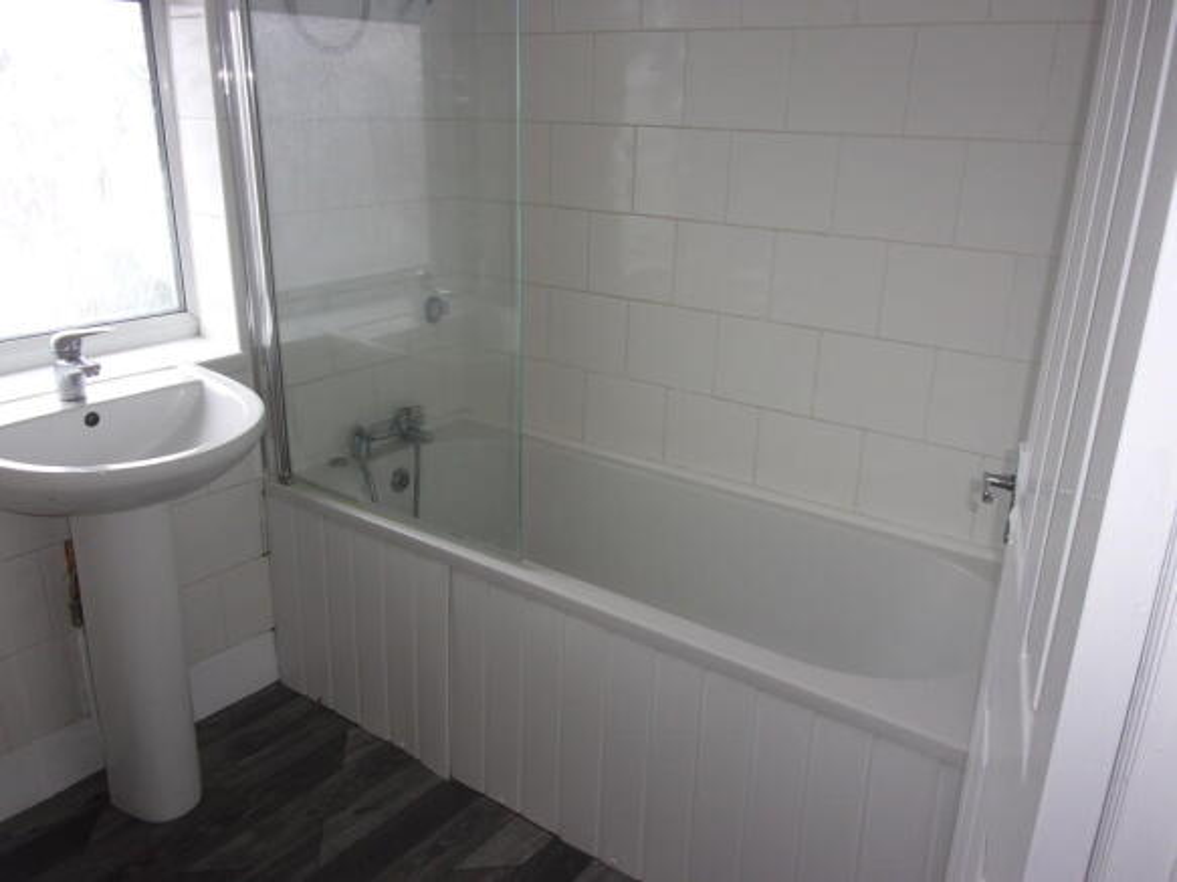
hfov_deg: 63.5
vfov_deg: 49.7
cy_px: 441
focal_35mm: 28
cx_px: 588
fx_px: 952
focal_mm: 5.1
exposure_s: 1/50
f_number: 3.9
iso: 80
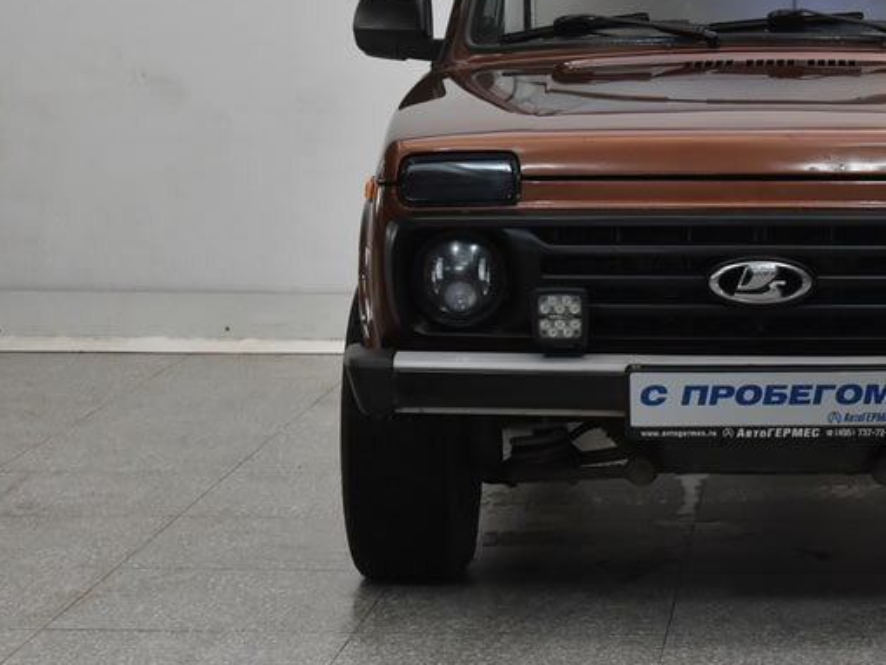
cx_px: 780
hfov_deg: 16.9
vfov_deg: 12.9
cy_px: 193
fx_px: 2940
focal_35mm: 115
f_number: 5
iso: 1250
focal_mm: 45
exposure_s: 1/125
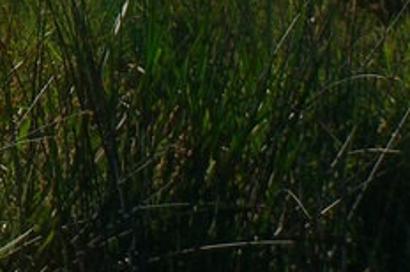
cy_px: -302
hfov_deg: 3.9
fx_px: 5959
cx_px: -334
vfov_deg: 2.6
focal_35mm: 524
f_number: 7.4
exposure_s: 1/500
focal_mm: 23.7
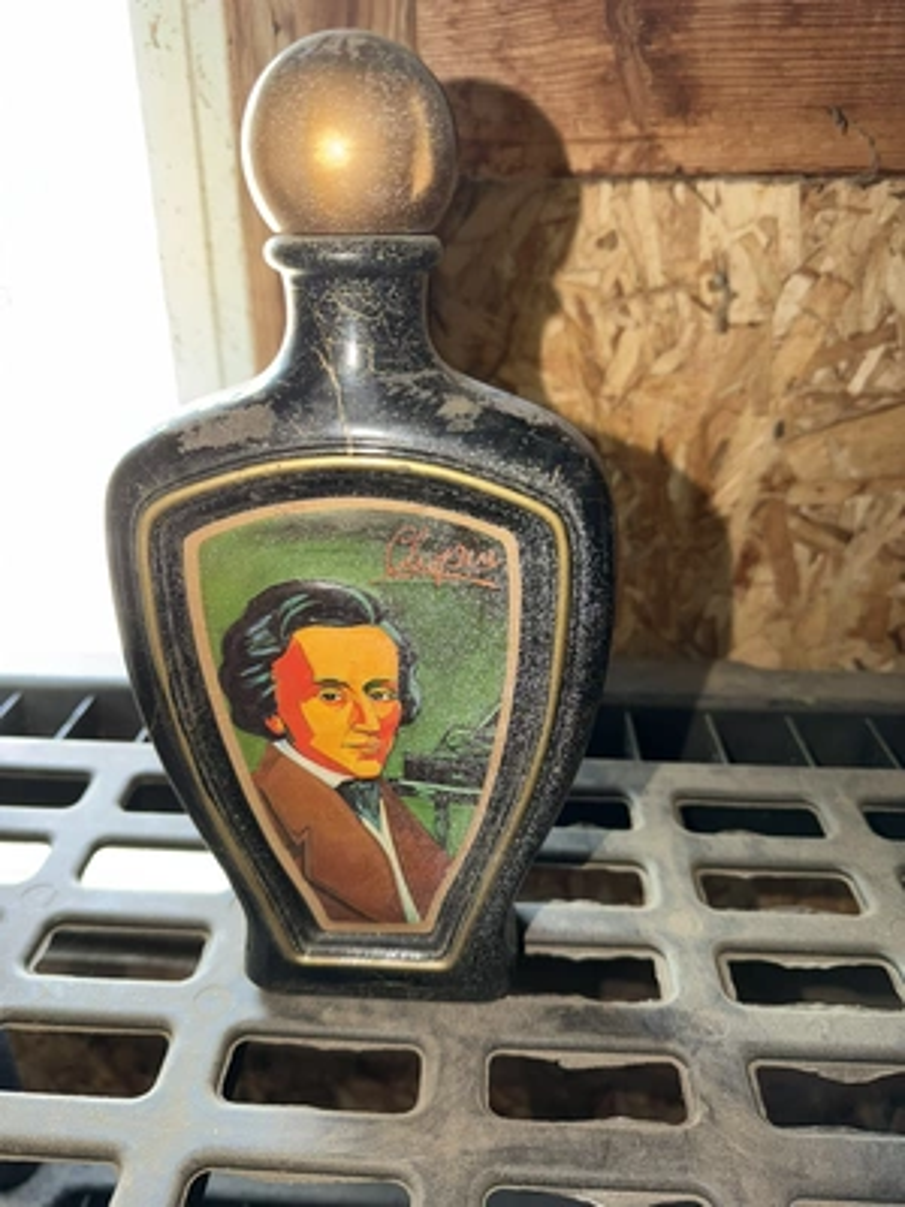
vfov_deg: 71.6
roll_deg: +0.0
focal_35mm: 24
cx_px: 452
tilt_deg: -25.0
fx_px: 837
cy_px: 604
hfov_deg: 56.8
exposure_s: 1/22
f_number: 1.78
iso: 80
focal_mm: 6.76
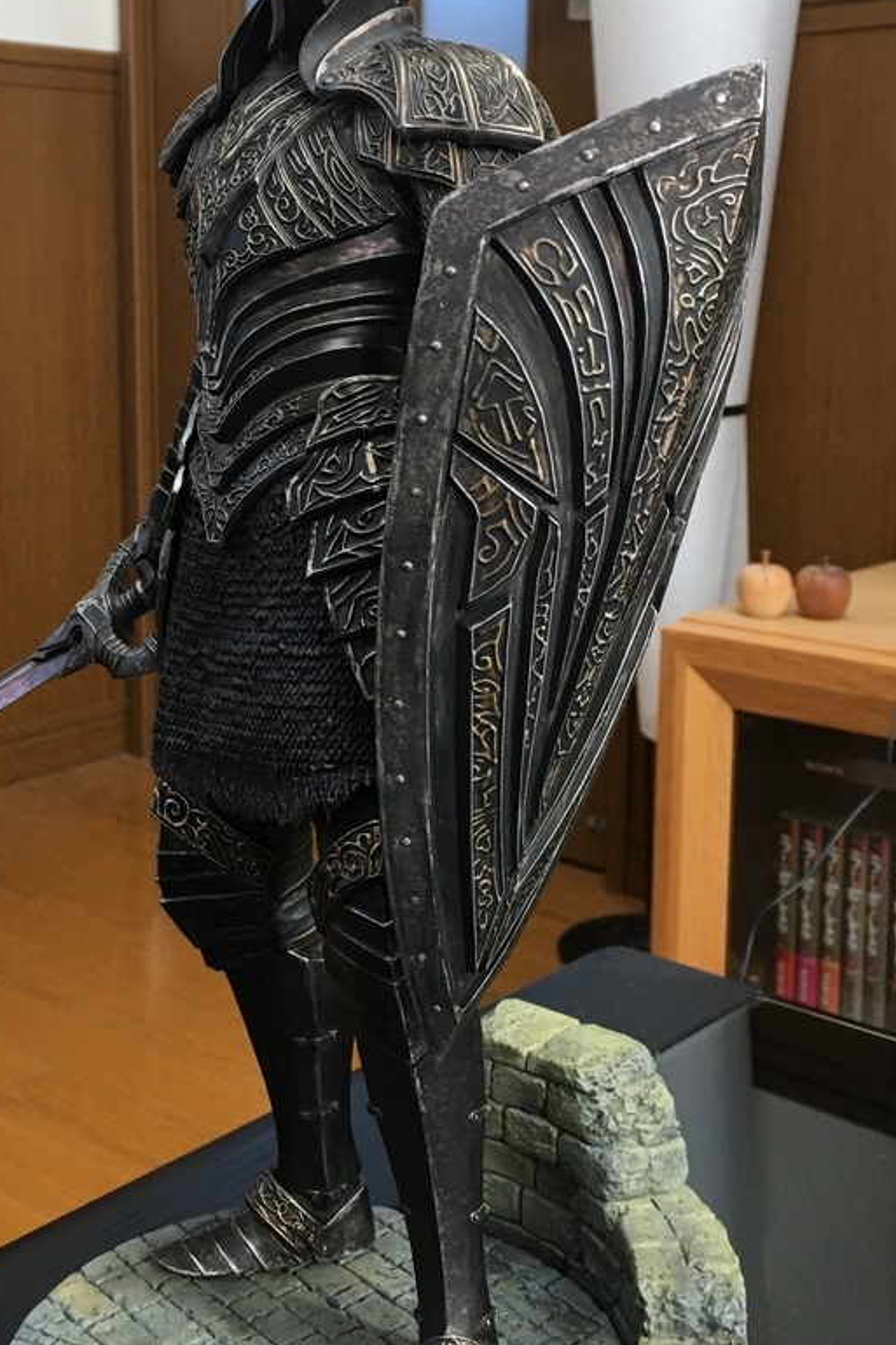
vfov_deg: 41.8
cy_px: 554
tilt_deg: -9.8
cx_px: 344
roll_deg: +0.2
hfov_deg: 28.5
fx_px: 1755
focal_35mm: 47
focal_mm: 4.15
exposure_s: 1/30
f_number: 2.2
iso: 40
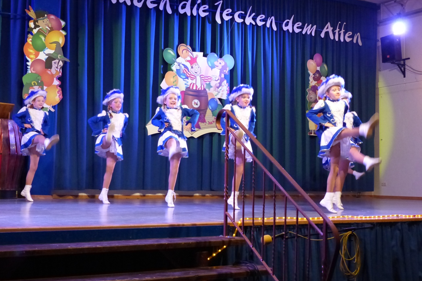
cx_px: 207
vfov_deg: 26.0
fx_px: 610
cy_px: 132
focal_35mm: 52
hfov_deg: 38.2
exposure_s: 1/80
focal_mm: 8.7
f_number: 2.8
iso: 800
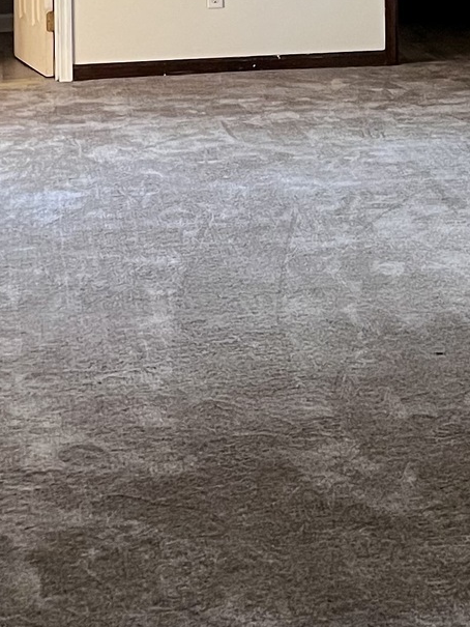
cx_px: 346
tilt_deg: -3.7
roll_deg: -0.6
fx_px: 1792
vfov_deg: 18.5
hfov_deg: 14.9
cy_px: -180
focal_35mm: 99
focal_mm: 5.7
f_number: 1.5
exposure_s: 1/60
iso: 400
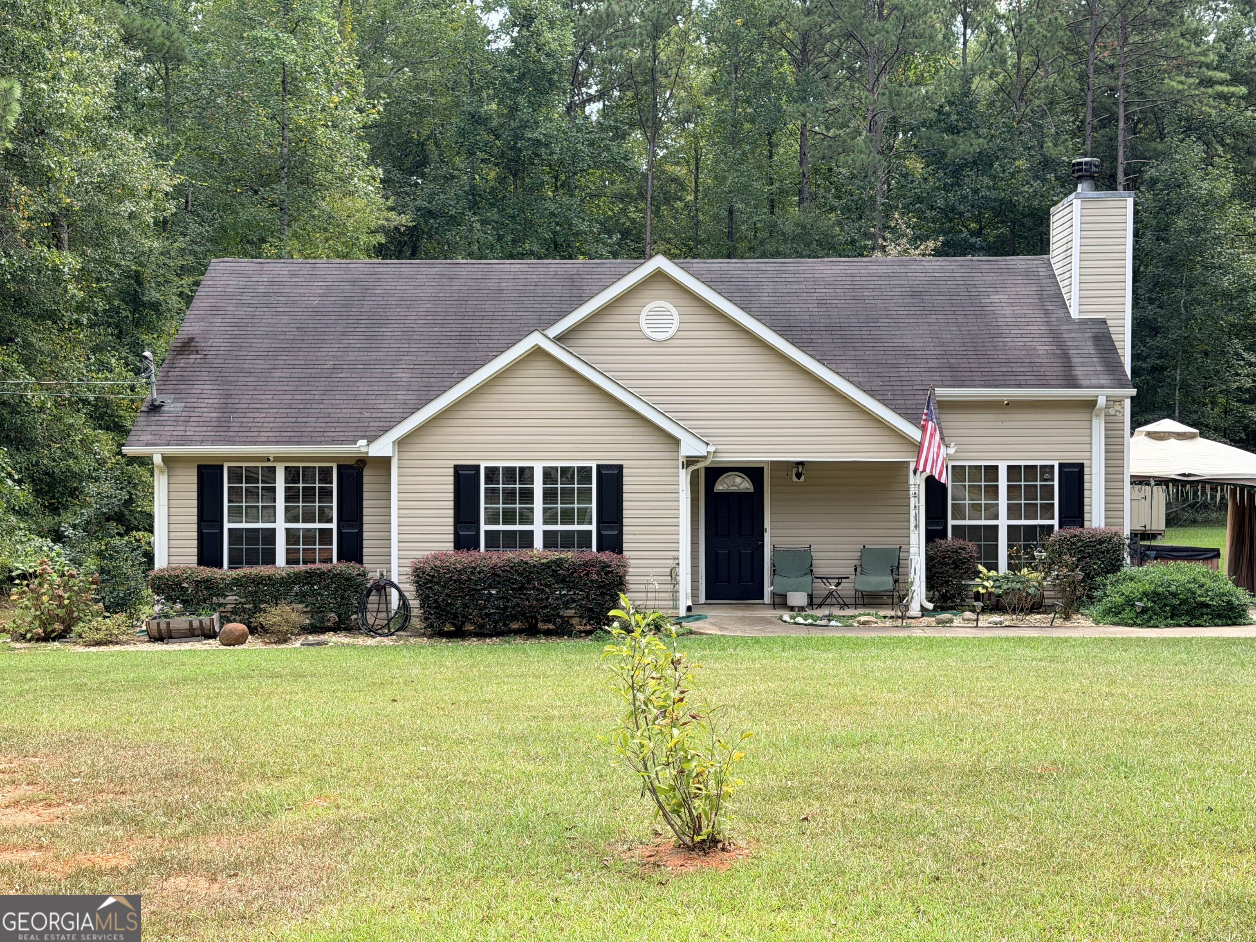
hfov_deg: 39.7
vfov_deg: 30.3
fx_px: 1742
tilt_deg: -1.0
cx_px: 628
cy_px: 471
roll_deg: +0.1
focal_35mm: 48
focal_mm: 6.76
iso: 80
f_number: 1.78
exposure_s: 1/987
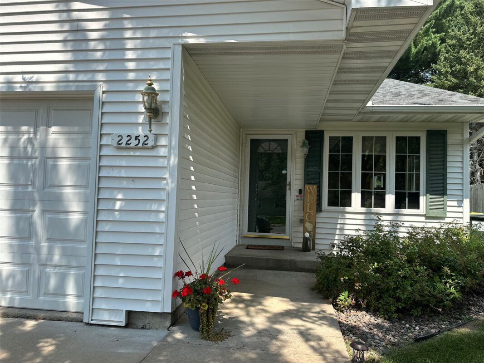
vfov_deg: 56.8
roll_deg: -0.6
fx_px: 336
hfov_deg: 71.6
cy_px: 182
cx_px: 242
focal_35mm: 24
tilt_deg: +3.7
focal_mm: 6.86
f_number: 1.78
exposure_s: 1/2410
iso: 80
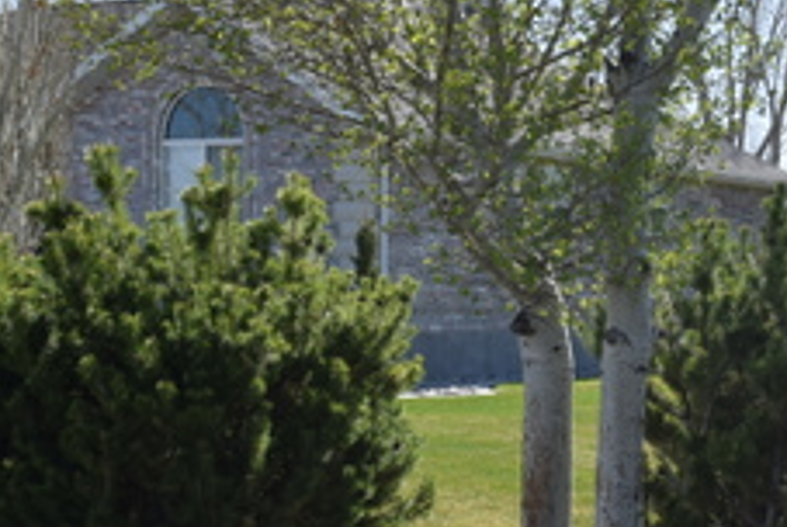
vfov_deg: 17.8
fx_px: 1664
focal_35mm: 76
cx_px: 846
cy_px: 423
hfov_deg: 24.9
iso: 200
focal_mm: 18
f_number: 9
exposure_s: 1/320
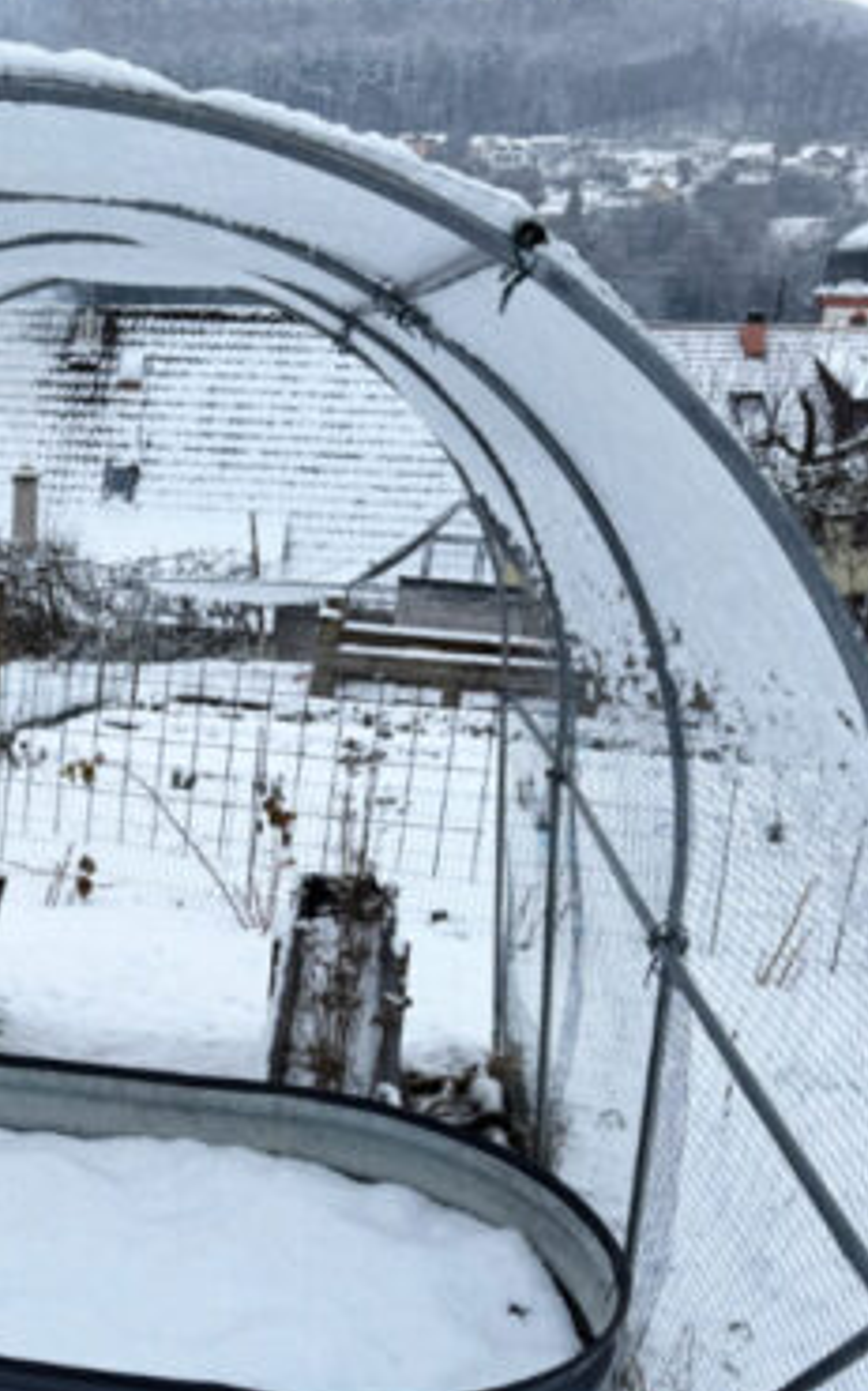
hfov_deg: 27.3
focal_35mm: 44
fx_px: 1667
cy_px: 876
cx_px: -34
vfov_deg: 44.9
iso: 80
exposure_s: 1/2959
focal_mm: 6.8
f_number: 1.8
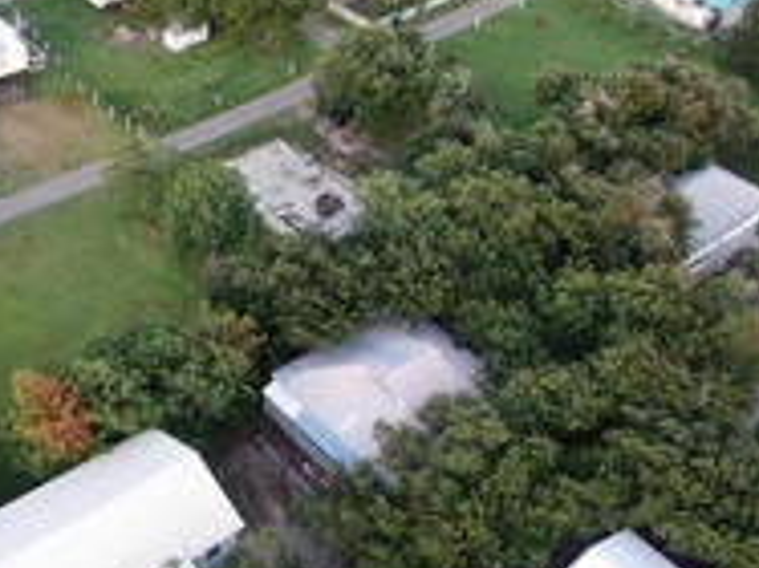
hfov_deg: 39.2
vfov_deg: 30.8
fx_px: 1030
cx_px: 177
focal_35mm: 47
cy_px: 339
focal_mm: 4.39
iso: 200
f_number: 2.8
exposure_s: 1/20
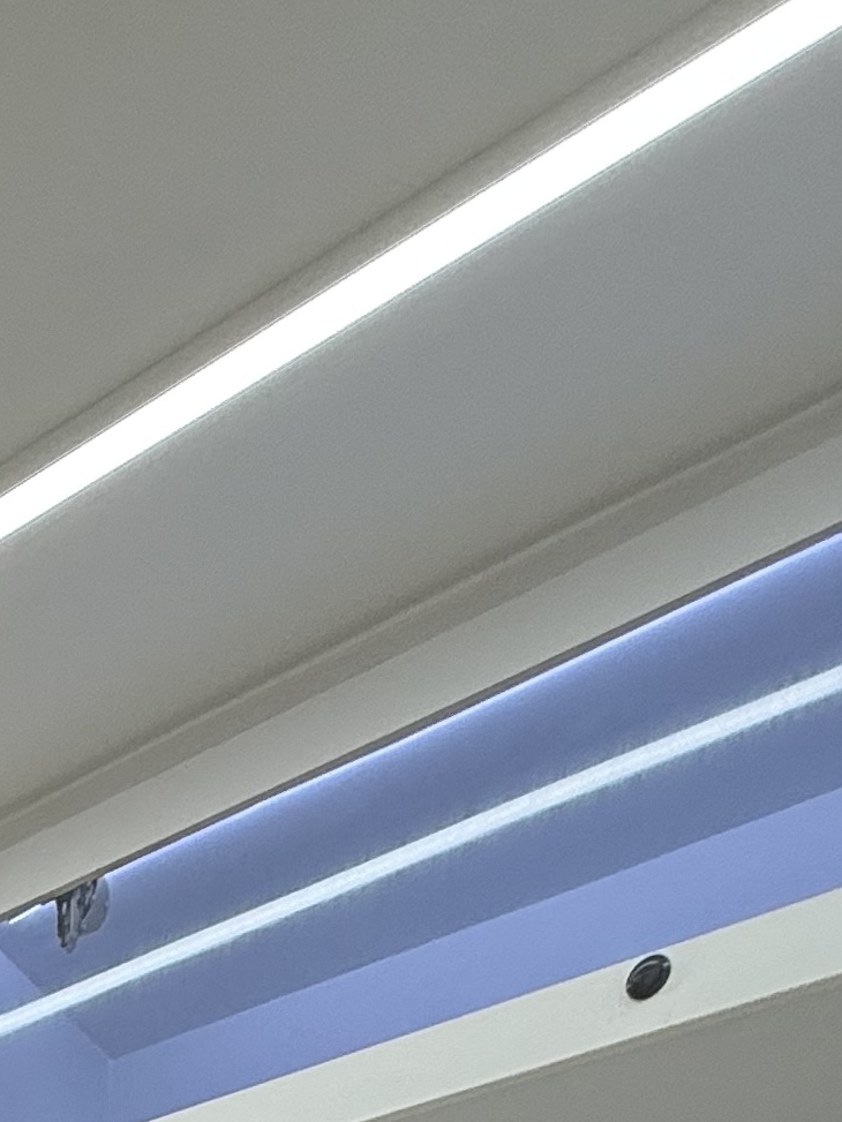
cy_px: 2266
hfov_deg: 19.5
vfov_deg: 19.0
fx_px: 1881
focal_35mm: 58
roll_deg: +1.0
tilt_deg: -9.8
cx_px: -633
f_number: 2.2
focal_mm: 2.22
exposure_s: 1/99
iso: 100
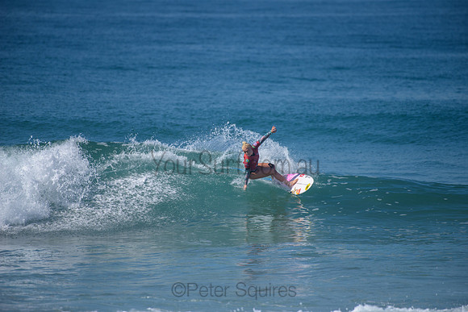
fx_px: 6501
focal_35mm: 500
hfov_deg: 4.1
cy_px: 156
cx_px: 234
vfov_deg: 2.8
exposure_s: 1/2000
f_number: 5.6
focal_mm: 500
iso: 125
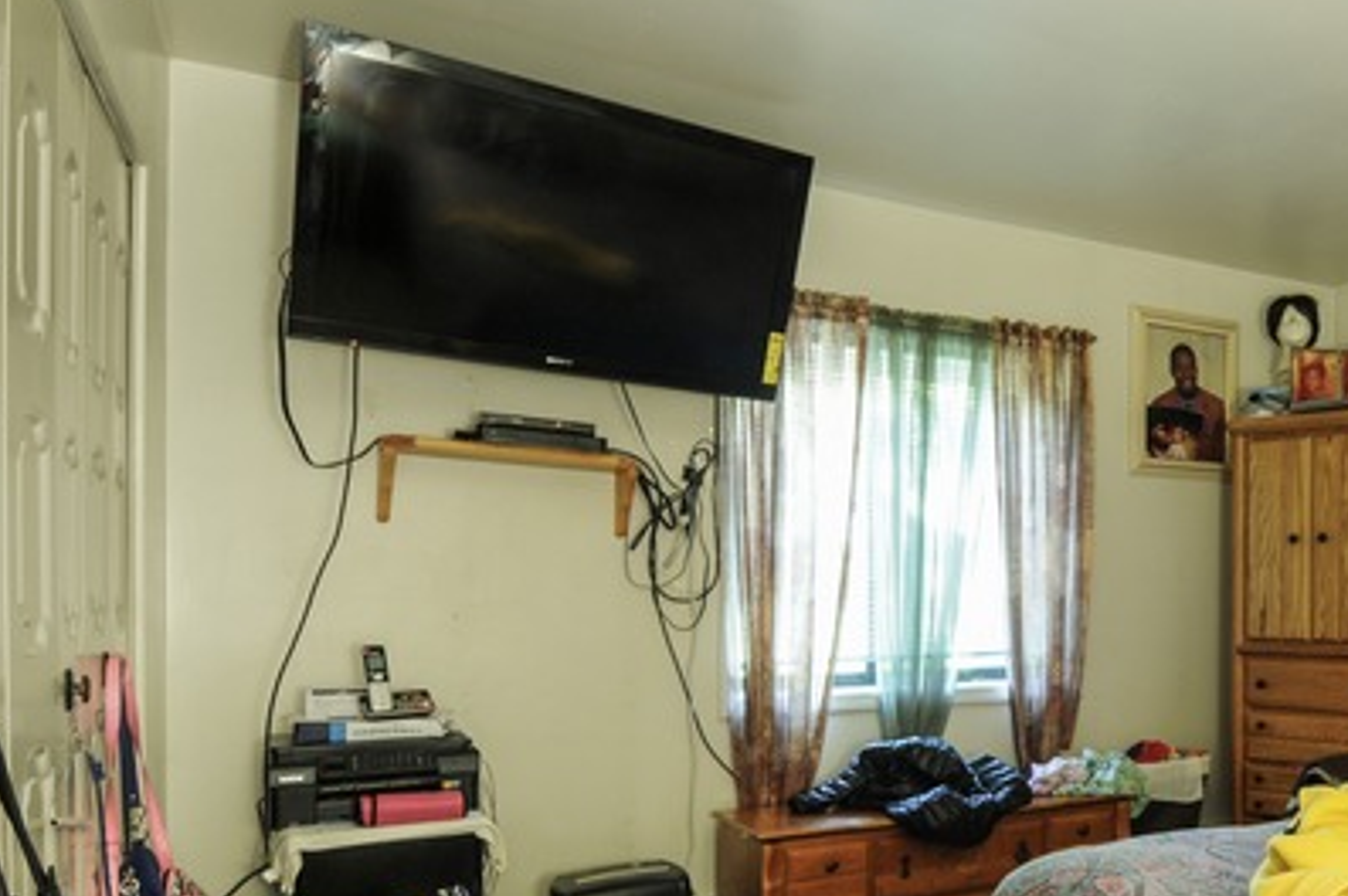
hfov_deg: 59.0
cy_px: 511
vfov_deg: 44.8
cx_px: 1070
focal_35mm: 29
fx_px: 1085
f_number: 10
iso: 250
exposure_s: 5
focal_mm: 12
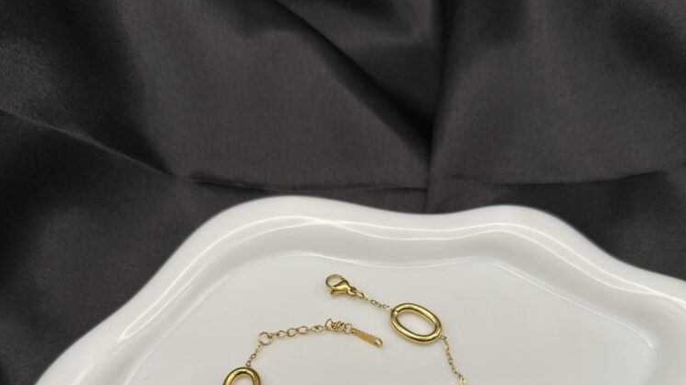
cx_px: 353
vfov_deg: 31.0
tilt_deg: -60.5
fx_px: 655
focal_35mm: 36
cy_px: 359
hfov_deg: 55.3
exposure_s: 1/121
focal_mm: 6.76
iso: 160
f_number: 1.78
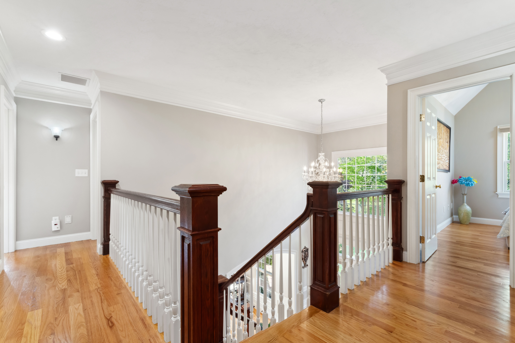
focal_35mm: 16
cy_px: 172
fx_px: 226
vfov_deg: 74.4
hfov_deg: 97.5
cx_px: 258
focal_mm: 15.8
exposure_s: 1/30
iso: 1600
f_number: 11
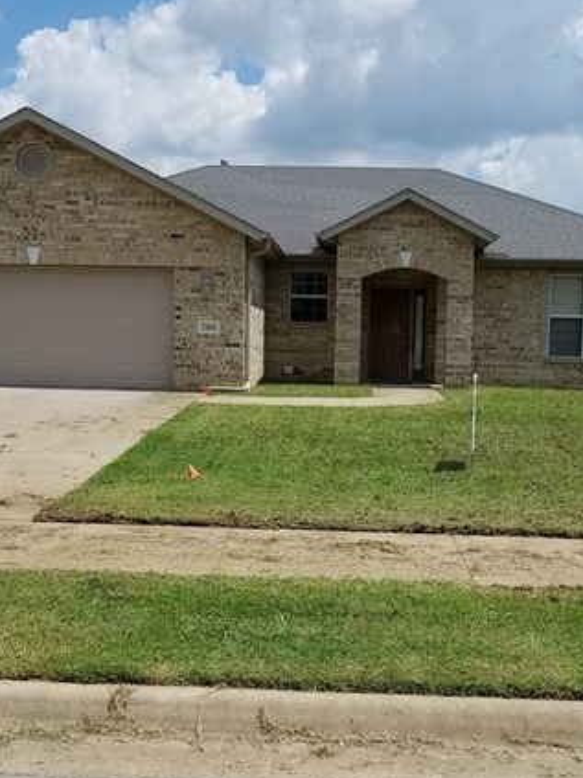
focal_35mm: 41
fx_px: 921
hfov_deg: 35.1
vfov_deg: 45.7
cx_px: 298
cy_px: 431
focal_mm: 4.2
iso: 50
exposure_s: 1/4096
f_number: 1.7
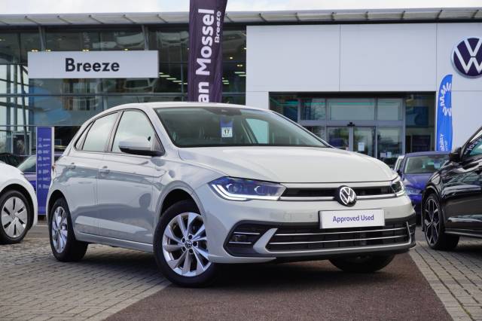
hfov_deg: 31.9
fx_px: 843
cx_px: 241
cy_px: 160
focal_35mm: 63
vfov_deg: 21.5
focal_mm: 42
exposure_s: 1/100
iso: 100
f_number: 6.3
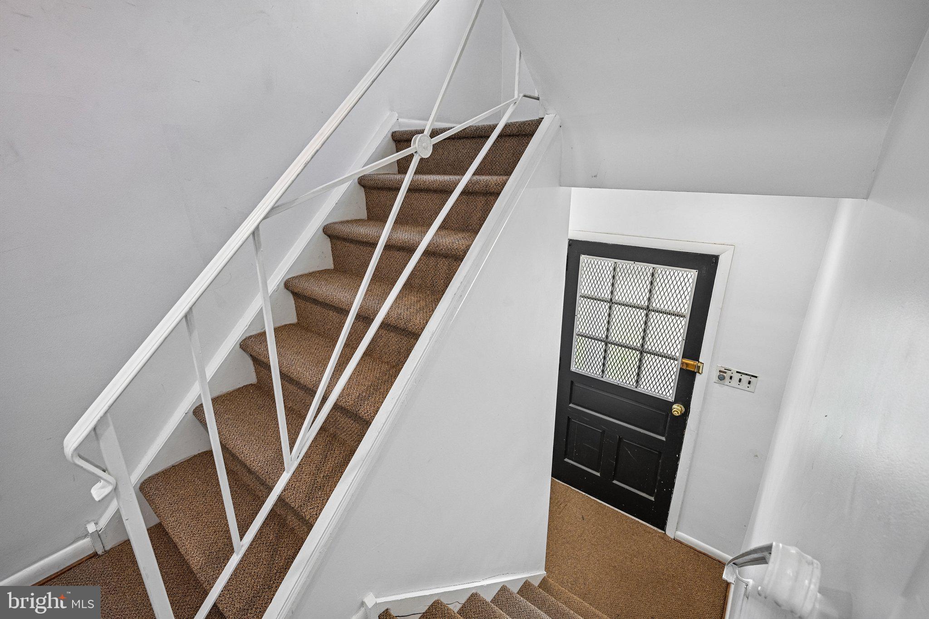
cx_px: 464
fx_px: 413
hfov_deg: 96.7
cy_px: 310
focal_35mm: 16
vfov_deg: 73.7
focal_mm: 16
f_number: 8
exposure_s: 1/160
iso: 800
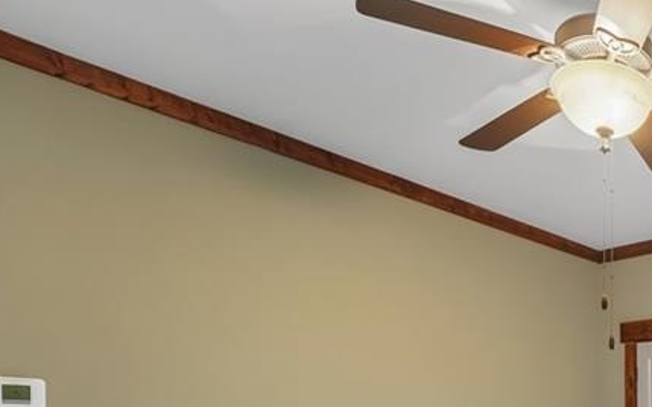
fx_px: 604
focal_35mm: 34
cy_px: 453
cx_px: 760
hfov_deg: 41.4
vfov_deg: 32.5
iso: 320
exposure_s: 1/1.67
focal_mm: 14
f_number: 8
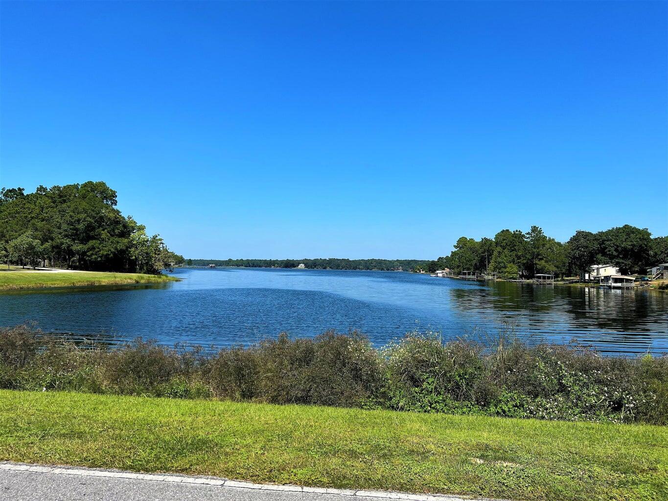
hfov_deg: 67.3
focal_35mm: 26
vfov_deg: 53.1
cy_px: 250
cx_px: 334
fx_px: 502
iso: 50
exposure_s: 1/4444
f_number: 1.5
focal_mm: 5.7
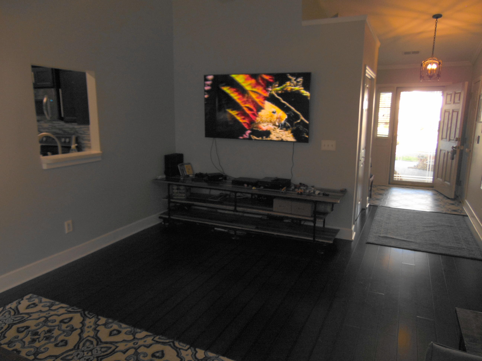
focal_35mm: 25
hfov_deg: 69.4
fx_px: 348
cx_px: 241
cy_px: 180
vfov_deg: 54.9
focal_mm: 4.5
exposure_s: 1/30
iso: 80
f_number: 3
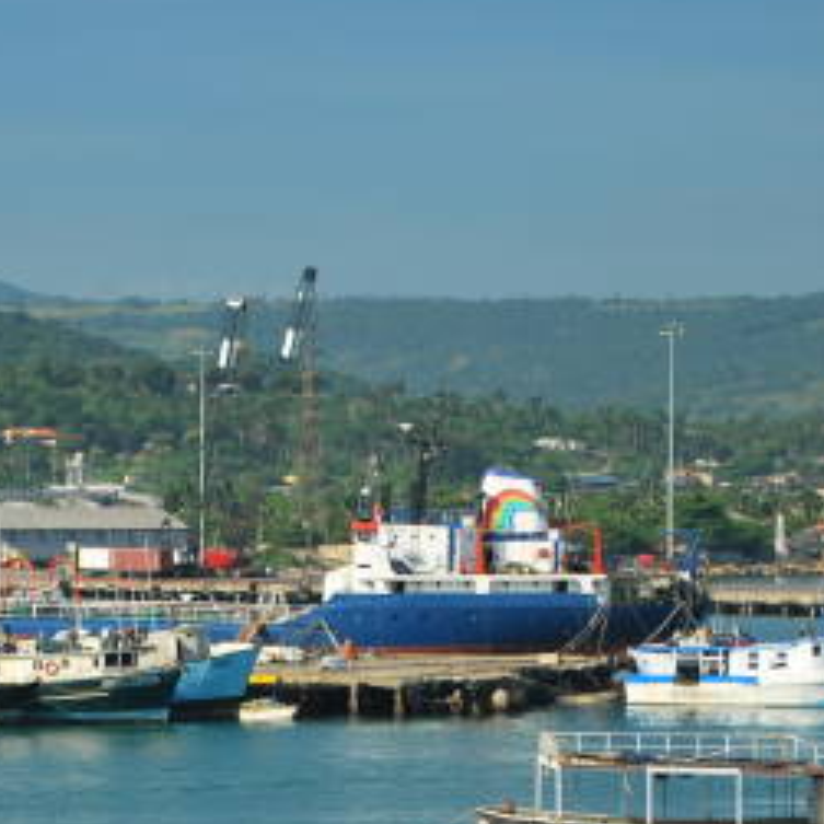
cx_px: -23
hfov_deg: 8.9
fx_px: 5252
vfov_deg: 8.9
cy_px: 750
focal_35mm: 195
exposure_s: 1/160
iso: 100
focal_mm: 48
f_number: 5.6
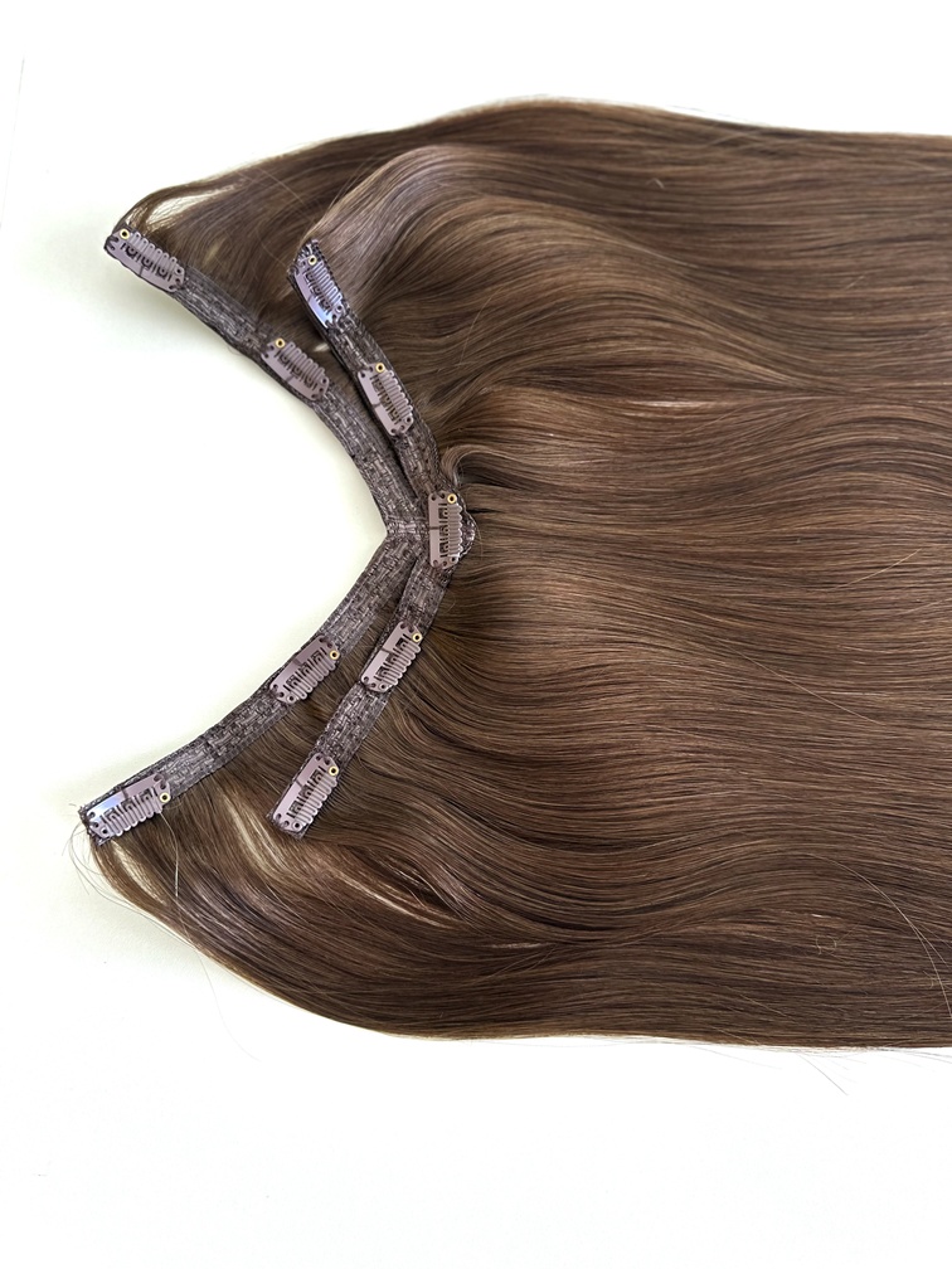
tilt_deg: -82.1
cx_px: 476
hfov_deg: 56.8
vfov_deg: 71.6
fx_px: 880
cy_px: 634
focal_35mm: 24
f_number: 1.78
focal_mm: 6.86
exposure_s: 1/121
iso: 80
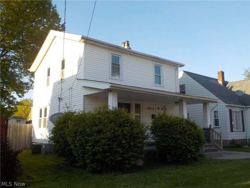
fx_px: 217
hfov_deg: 60.0
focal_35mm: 30
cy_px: 94
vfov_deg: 46.8
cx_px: 125
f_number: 3.3
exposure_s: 1/500
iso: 125
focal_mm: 4.1
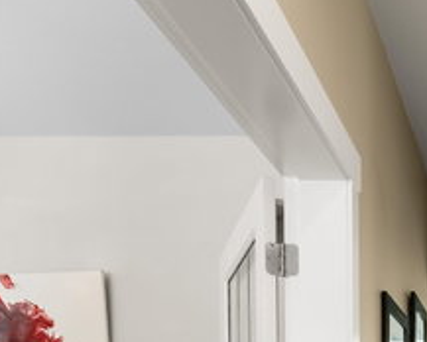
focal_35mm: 47
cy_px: 499
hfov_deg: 31.7
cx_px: 537
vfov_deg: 25.3
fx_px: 591
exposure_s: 1/6
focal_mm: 9
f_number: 9
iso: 250
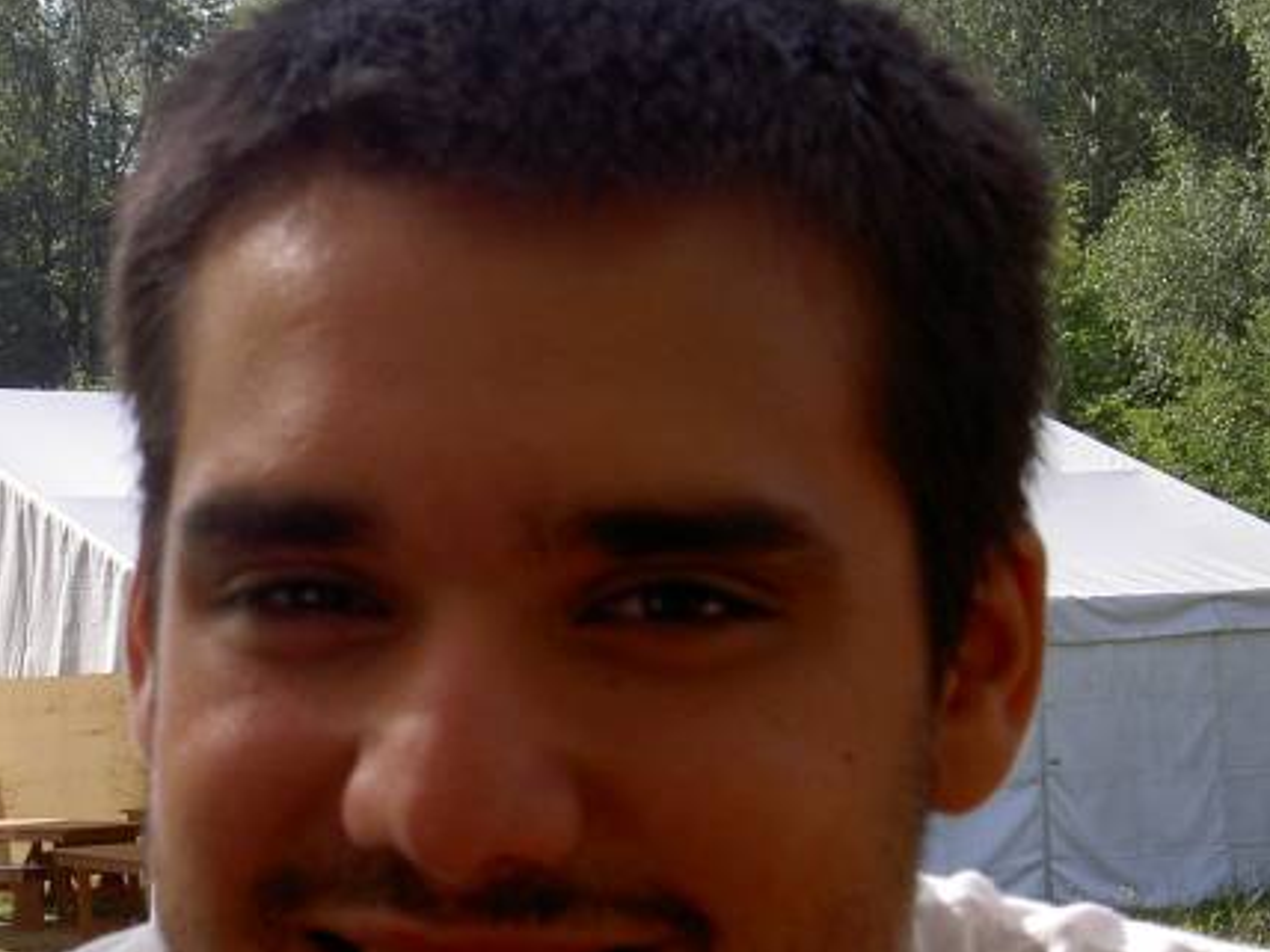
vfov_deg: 11.5
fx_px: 4733
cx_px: 139
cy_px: 635
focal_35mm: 129
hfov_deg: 15.1
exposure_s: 1/160
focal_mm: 14.2
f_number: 6.1
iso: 100
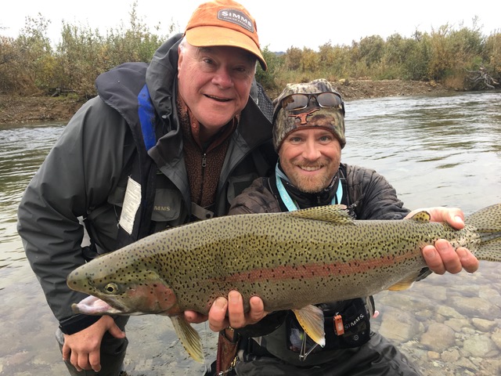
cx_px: 250
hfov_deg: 61.7
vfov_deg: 48.2
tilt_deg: -12.6
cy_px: 188
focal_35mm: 29
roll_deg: +3.6
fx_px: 420
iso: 25
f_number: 2.2
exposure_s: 1/120
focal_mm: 4.15
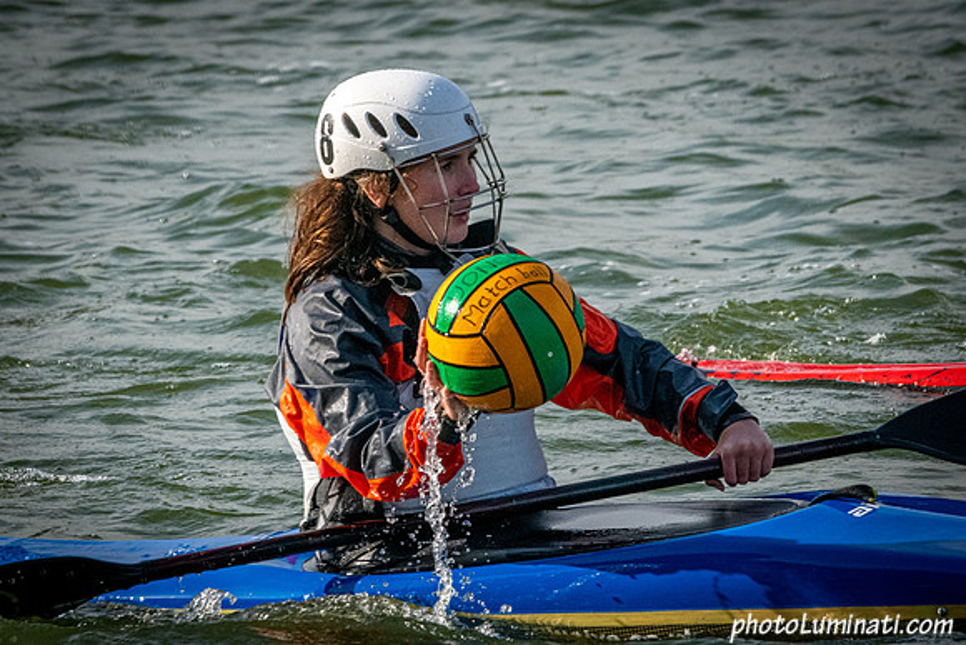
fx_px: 14031
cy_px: 134
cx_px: 483
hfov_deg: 3.9
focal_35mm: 523
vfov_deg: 2.6
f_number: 11
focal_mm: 330
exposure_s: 1/3200
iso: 2500
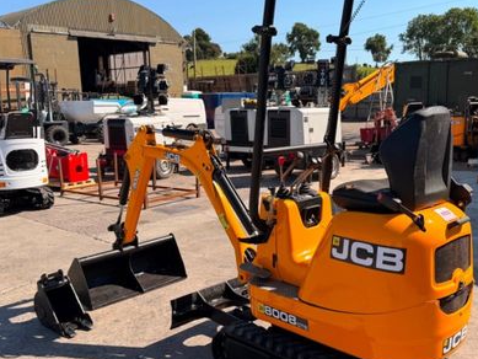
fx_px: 511
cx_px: 269
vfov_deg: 38.7
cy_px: 191
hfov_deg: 50.0
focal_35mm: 37
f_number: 1.78
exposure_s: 1/3425
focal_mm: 6.76
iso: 80
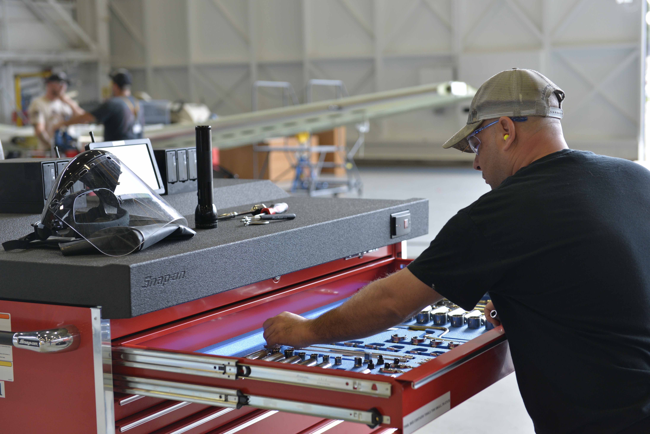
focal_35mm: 62
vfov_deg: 21.9
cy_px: 217
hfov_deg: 32.4
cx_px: 325
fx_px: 1120
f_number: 4
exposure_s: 1/250
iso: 800
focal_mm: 62
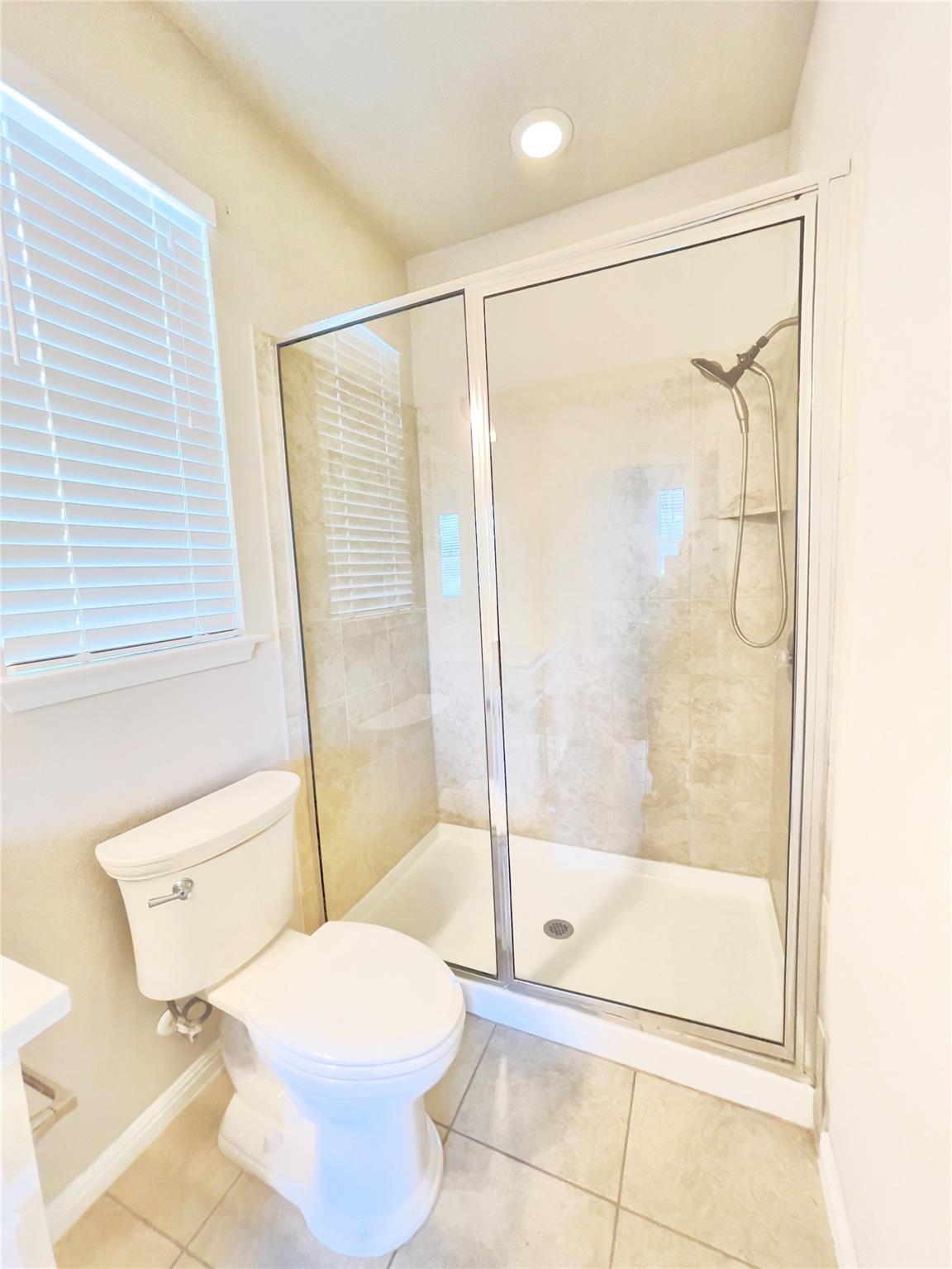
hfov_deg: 89.9
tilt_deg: -7.0
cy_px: 634
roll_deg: +2.1
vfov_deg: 106.2
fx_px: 477
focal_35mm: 13
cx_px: 476
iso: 1000
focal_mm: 1.54
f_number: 2.4
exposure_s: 1/60
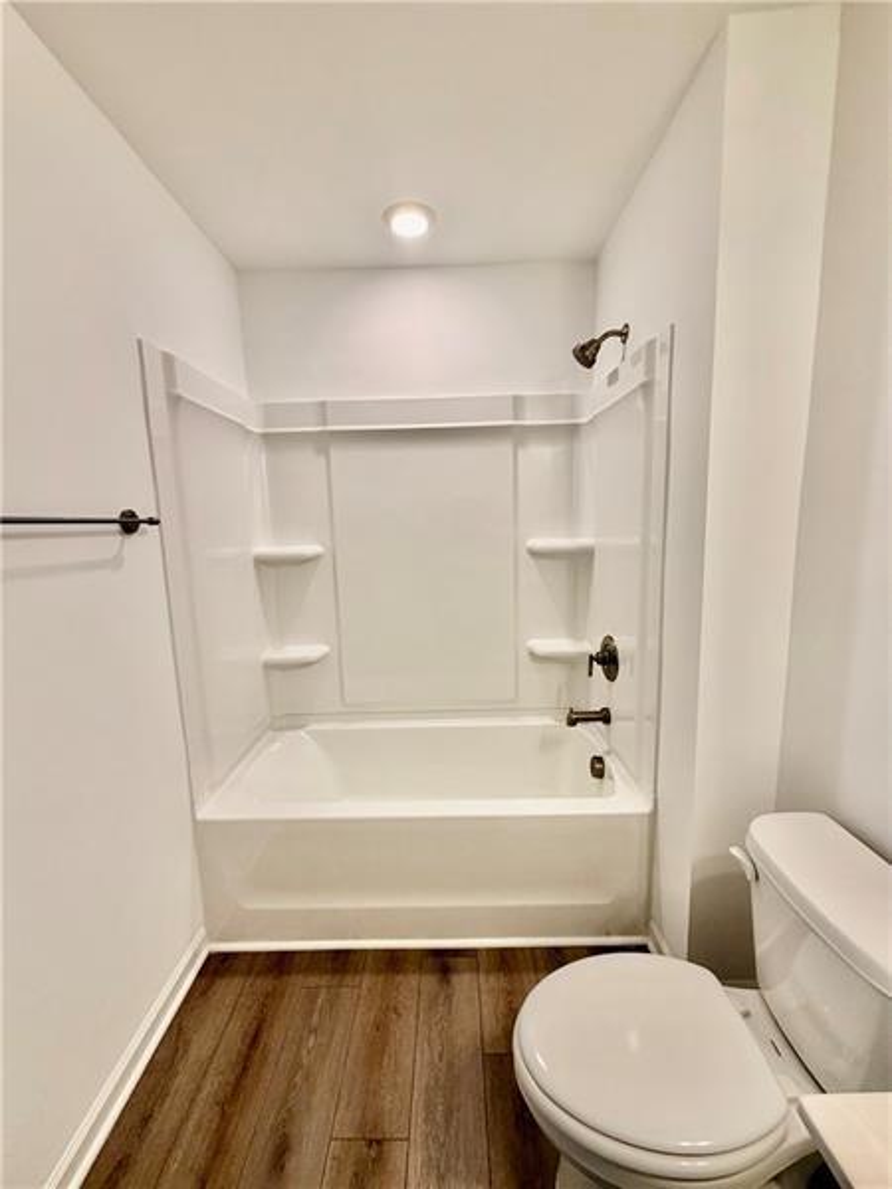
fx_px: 481
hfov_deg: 85.7
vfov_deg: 102.1
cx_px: 446
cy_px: 594
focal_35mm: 14
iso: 160
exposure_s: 1/120
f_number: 2.2
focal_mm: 2.22
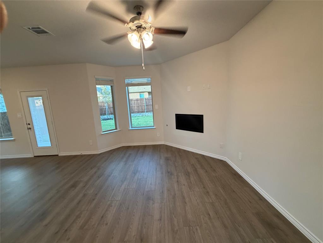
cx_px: 162
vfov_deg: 85.7
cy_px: 122
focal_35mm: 14
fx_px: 131
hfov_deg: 102.1
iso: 200
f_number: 2.2
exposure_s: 1/60
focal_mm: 2.22
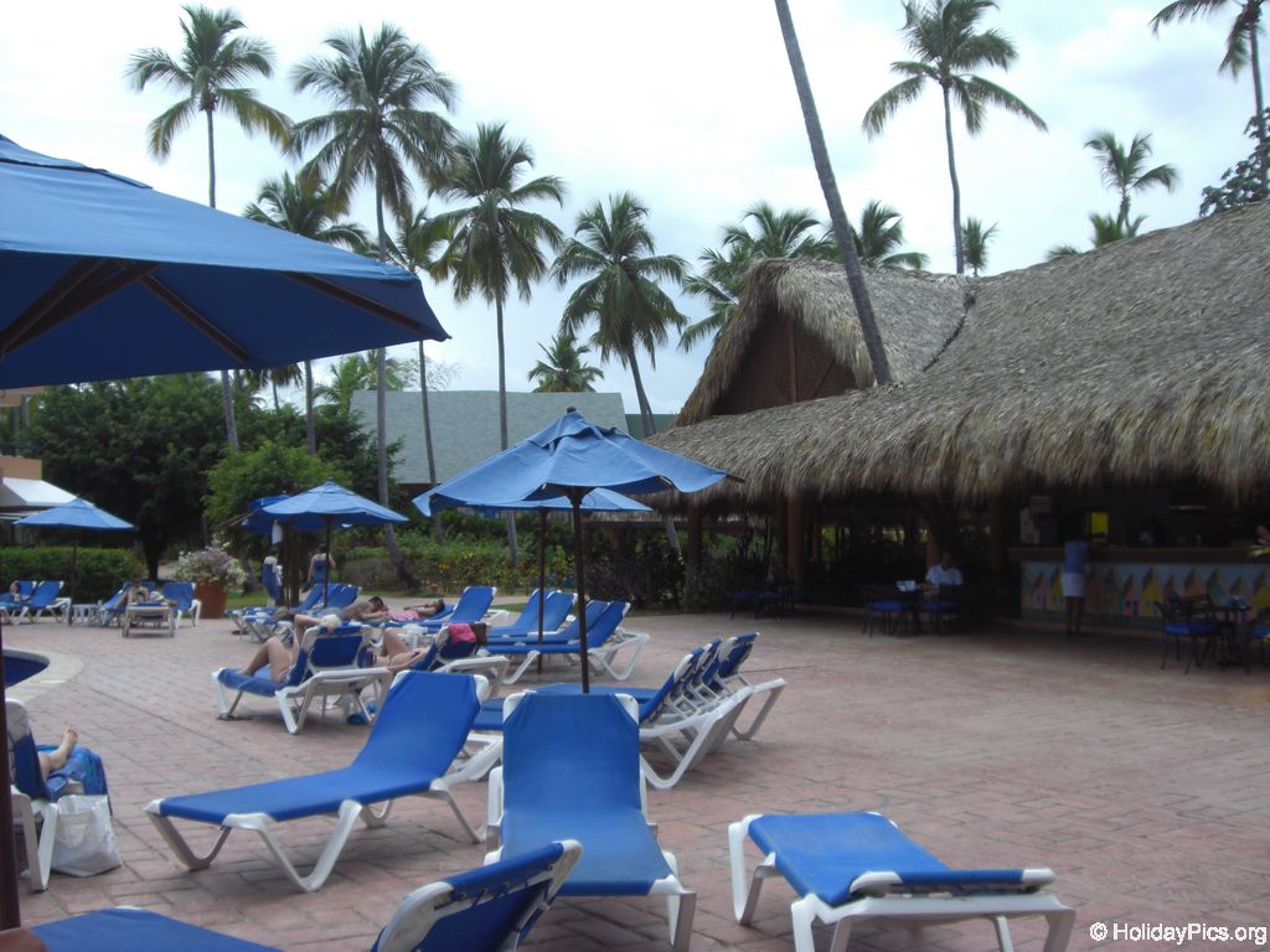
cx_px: 635
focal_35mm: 38
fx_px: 1394
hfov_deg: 49.0
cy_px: 476
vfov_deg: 37.7
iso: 64
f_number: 2.7
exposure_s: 1/400
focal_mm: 6.2
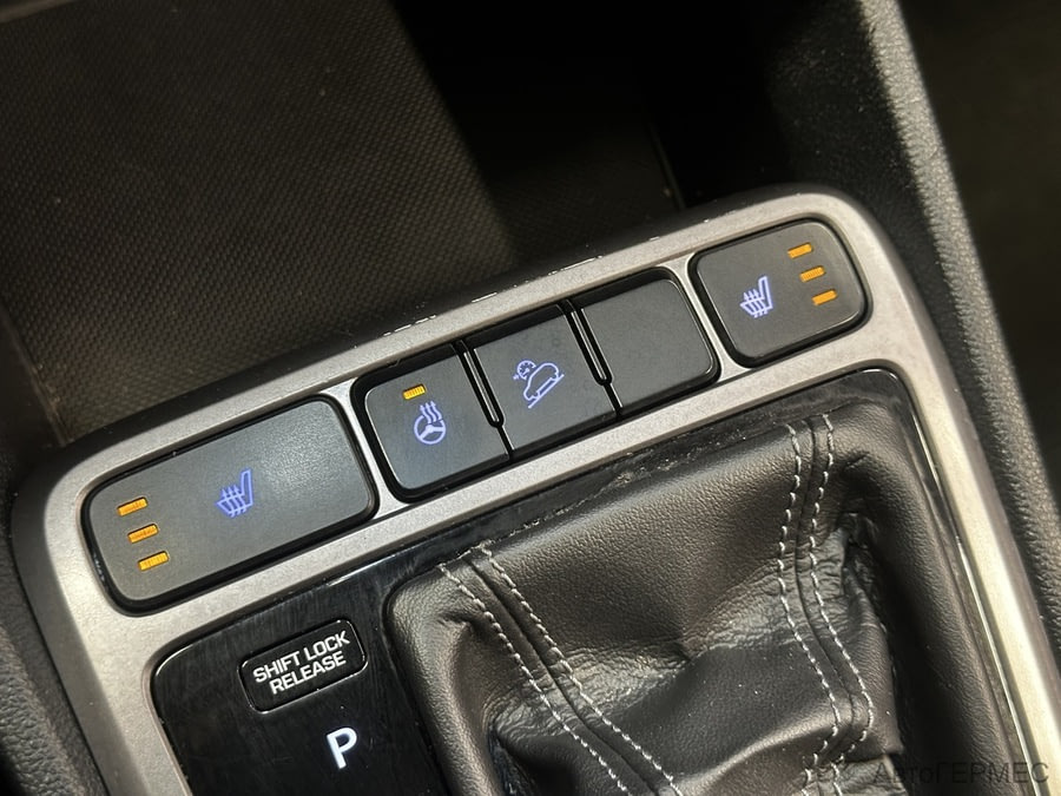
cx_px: 530
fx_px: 1471
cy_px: 398
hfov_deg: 39.7
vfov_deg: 30.3
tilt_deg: -69.2
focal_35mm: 48
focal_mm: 6.86
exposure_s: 1/25
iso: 400
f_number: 1.78
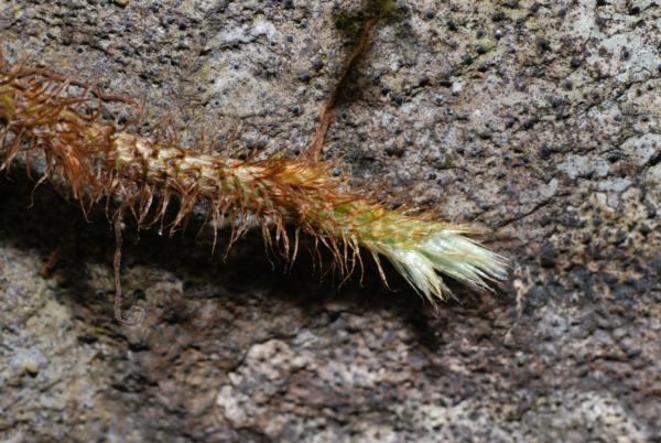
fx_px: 1931
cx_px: 330
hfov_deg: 19.4
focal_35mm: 105
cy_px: 222
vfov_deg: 13.1
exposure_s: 1/60
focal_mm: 70
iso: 200
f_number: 14
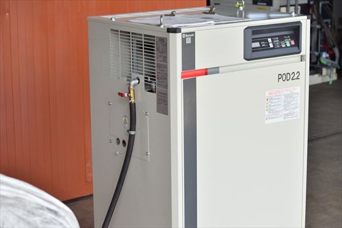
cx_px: 171
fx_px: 784
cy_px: 114
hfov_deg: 24.6
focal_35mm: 82
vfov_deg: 16.6
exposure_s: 1/1600
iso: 1250
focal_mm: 55
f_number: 6.3
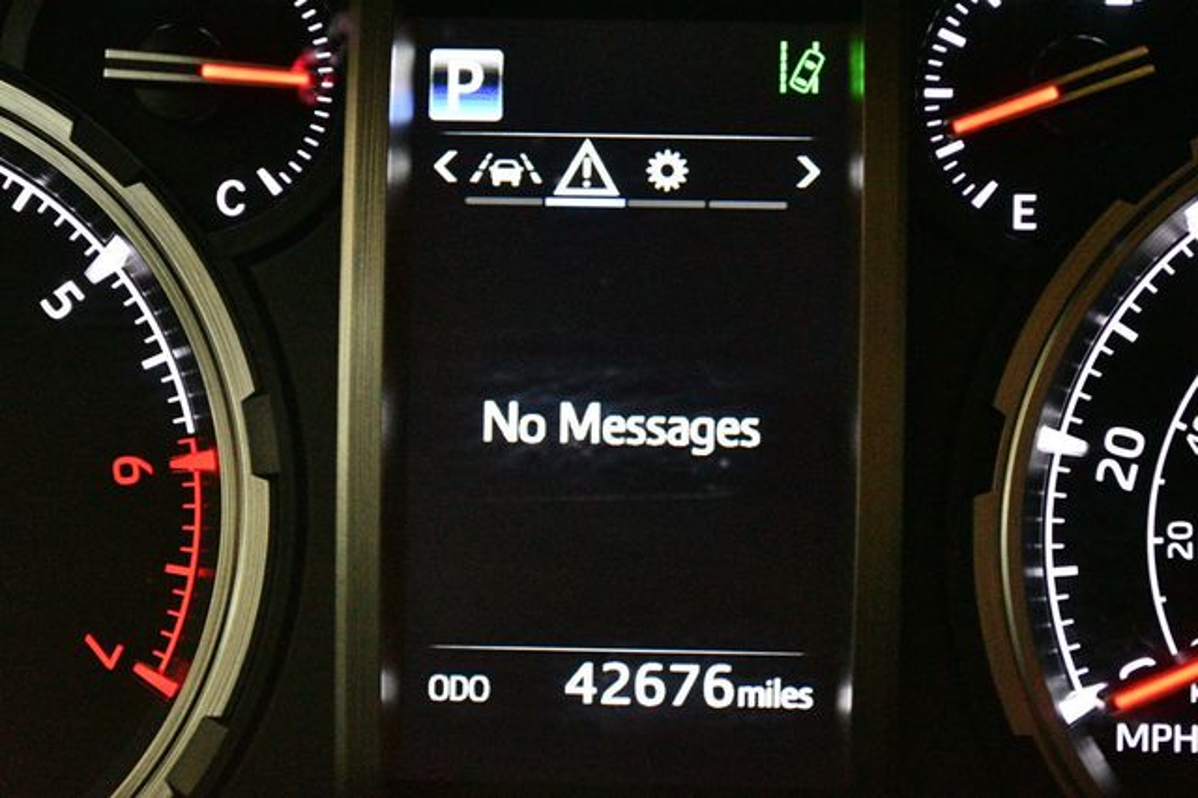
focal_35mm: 67
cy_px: 399
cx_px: 599
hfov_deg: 30.1
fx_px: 2228
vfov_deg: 20.3
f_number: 5.3
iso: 12800
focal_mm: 45
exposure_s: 1/50
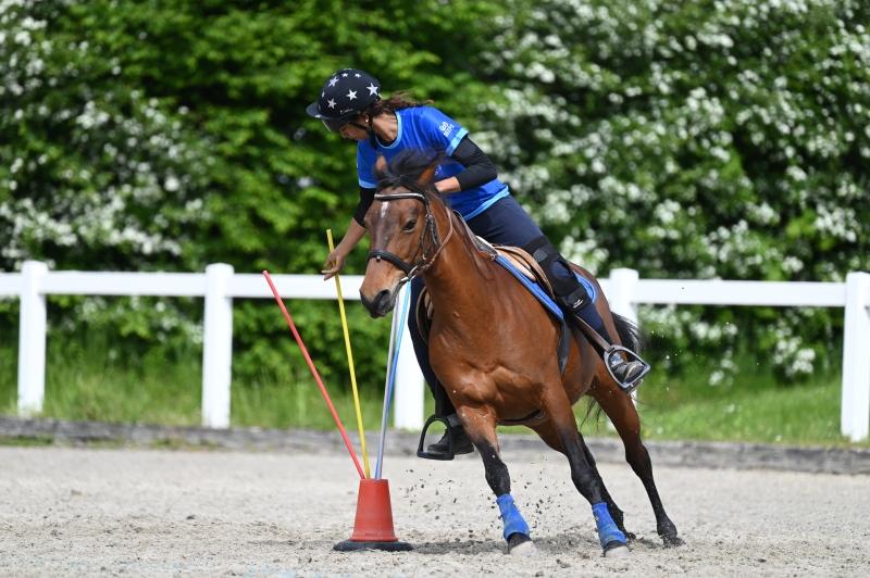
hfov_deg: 5.4
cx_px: 435
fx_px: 9176
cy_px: 289
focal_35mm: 380
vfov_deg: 3.6
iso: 320
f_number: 5.6
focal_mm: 380
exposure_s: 1/1250
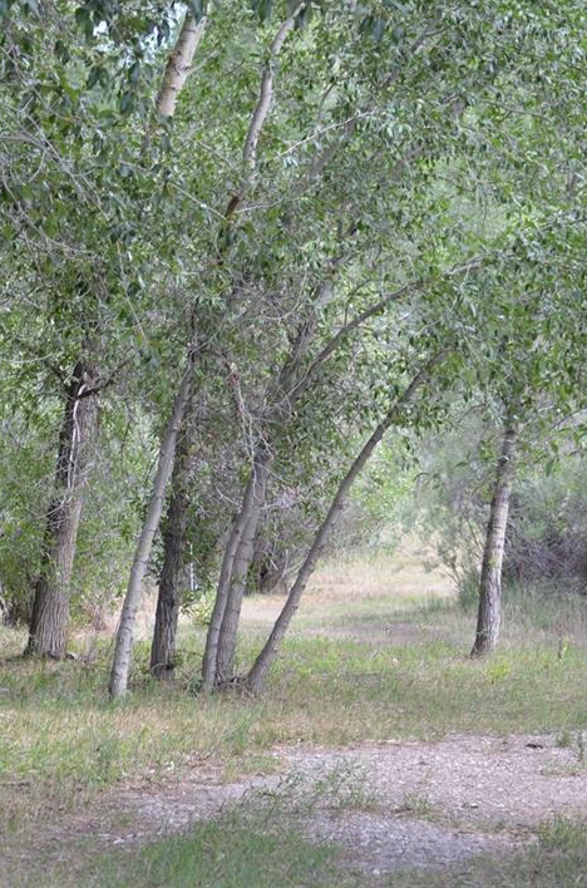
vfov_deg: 14.7
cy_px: 531
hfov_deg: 9.7
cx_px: 138
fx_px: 3440
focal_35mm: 140
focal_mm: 55
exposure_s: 1/125
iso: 400
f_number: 5.6
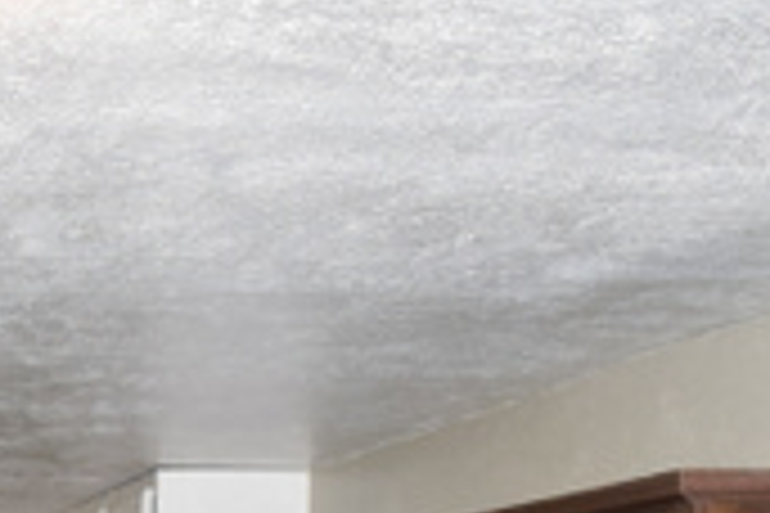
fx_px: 2160
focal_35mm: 101
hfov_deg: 19.0
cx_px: -162
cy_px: 945
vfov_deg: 12.3
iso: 800
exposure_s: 1/100
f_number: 5
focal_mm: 18
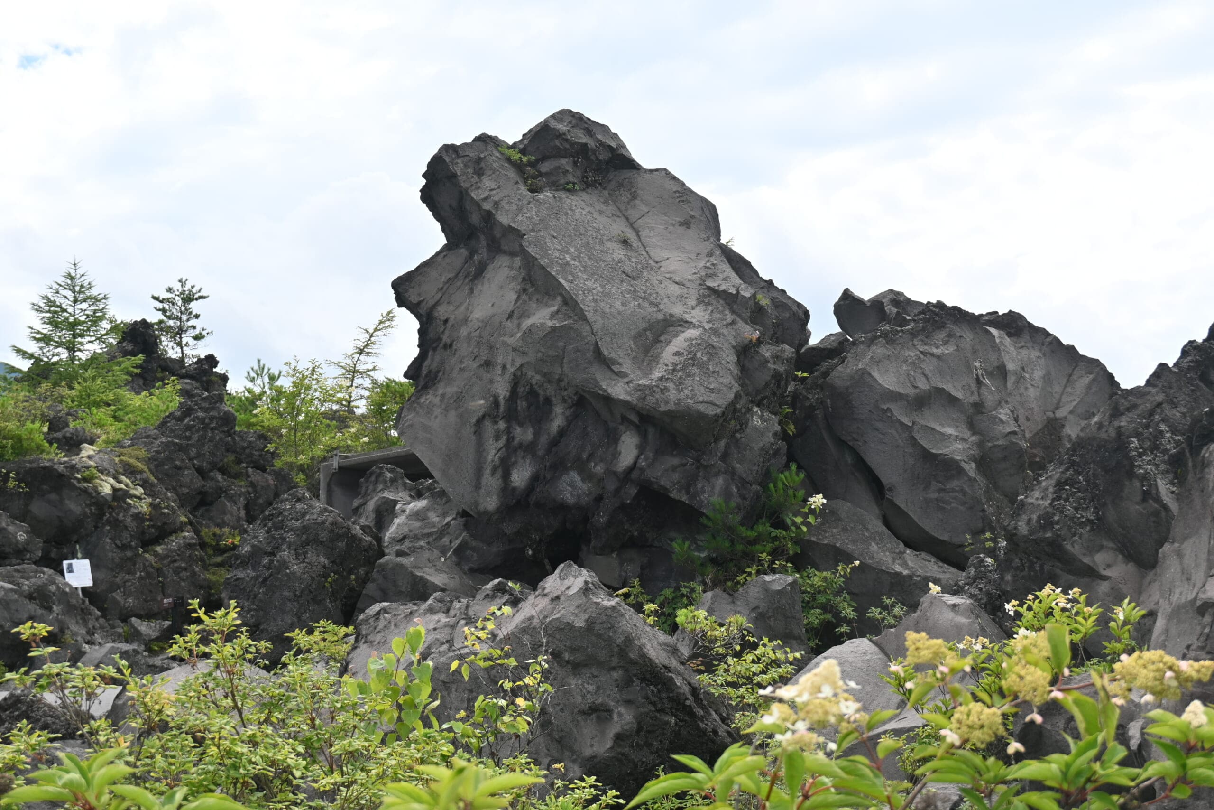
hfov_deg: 34.2
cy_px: 405
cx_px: 607
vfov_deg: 23.2
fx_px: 1973
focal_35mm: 58
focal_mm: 39
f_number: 6.3
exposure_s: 1/320
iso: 100
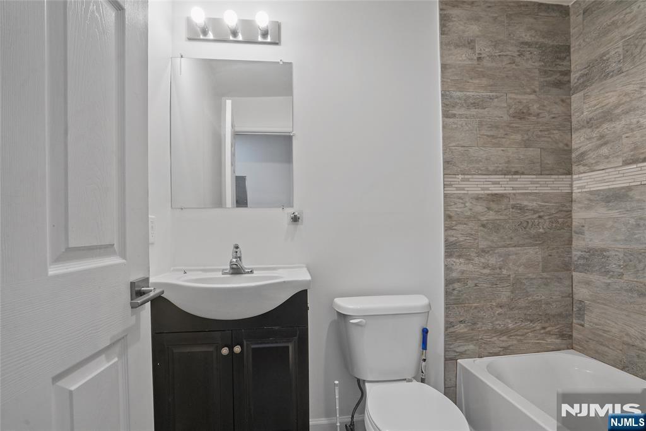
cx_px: 323
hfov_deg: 96.7
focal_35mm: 16
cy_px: 216
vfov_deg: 73.8
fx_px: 287
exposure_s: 1/40
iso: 2500
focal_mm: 16
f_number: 9
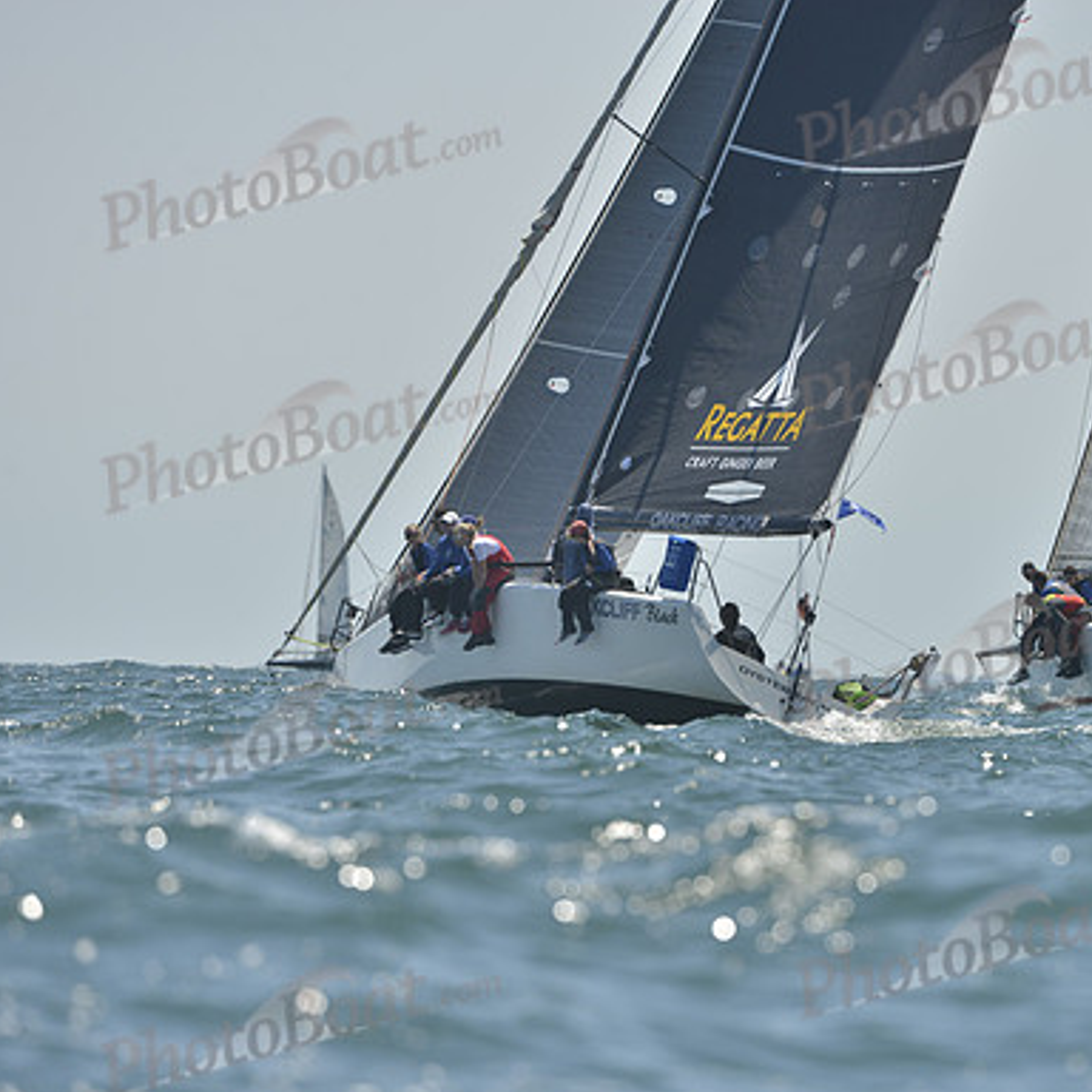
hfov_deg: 3.4
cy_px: 547
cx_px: 651
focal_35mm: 513
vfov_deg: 3.4
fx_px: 18309
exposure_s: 1/1250
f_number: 7.1
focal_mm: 400
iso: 280
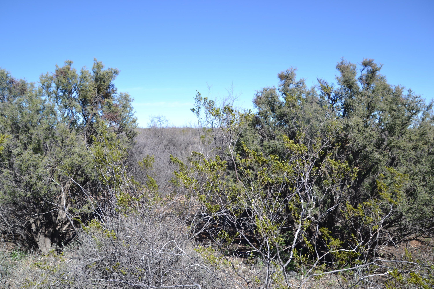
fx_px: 325
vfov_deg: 47.9
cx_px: 217
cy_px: 144
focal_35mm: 27
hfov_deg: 67.4
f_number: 7.1
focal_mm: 18
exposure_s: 1/200
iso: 100
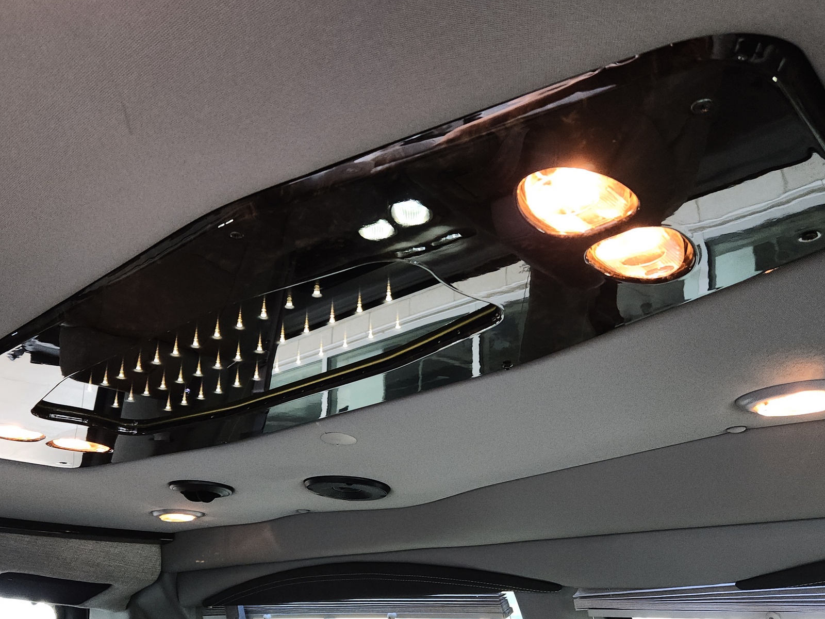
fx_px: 763
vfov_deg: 43.9
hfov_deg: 56.8
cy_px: 372
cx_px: 392
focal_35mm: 32
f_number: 1.8
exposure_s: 1/59
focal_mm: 5.9
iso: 660
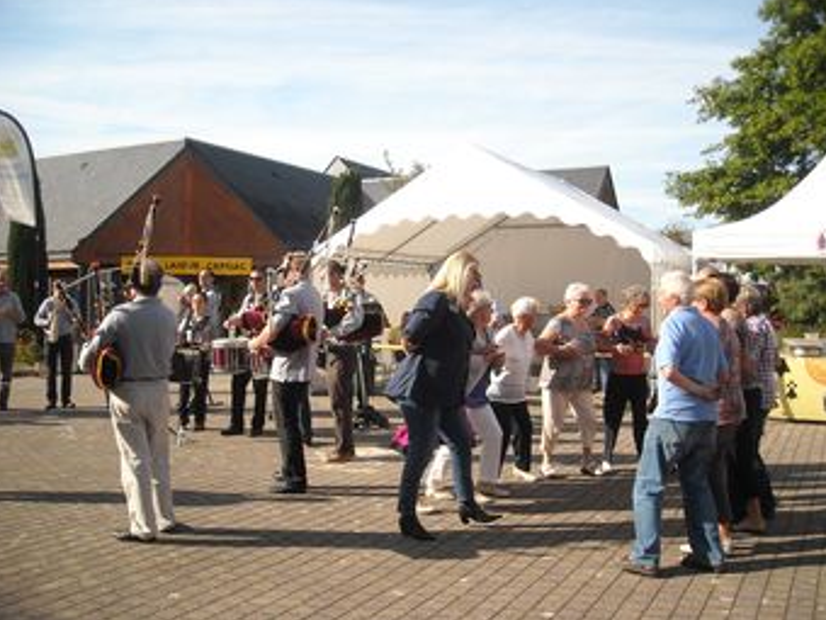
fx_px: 859
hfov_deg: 51.4
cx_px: 406
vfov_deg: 39.7
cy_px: 306
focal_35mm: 36
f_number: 5.6
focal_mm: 5.7
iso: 113
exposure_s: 1/250
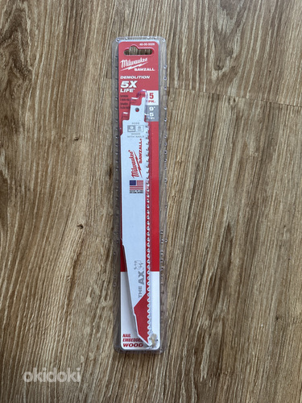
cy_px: 202
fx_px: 279
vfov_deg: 71.6
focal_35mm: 24
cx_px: 151
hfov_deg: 56.8
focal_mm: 6.86
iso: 500
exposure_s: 1/60
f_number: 1.78
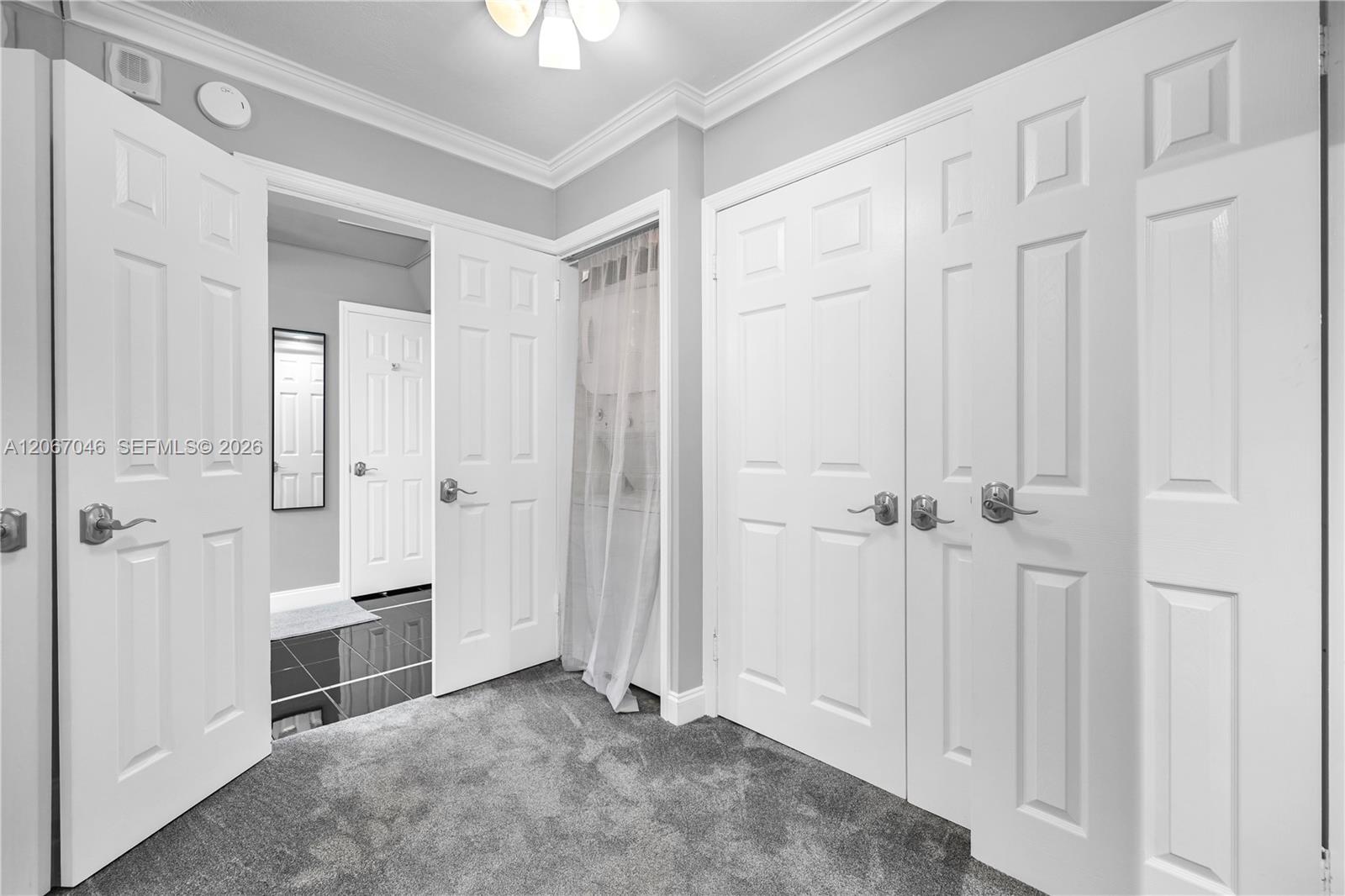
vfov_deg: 77.3
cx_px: 672
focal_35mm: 15
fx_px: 560
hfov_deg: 100.4
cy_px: 448
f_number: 4
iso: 100
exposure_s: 1/20
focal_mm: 15
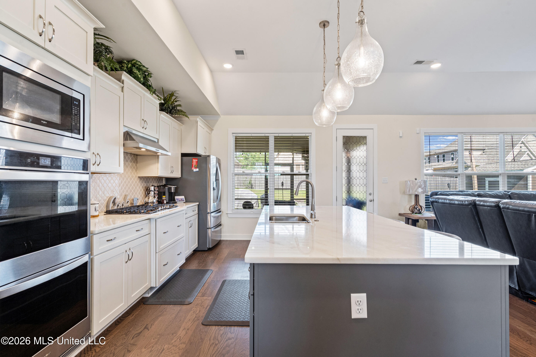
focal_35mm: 17
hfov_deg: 93.3
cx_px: 268
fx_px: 253
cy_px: 178
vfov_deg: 70.4
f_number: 9
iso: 800
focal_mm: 17
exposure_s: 1/10
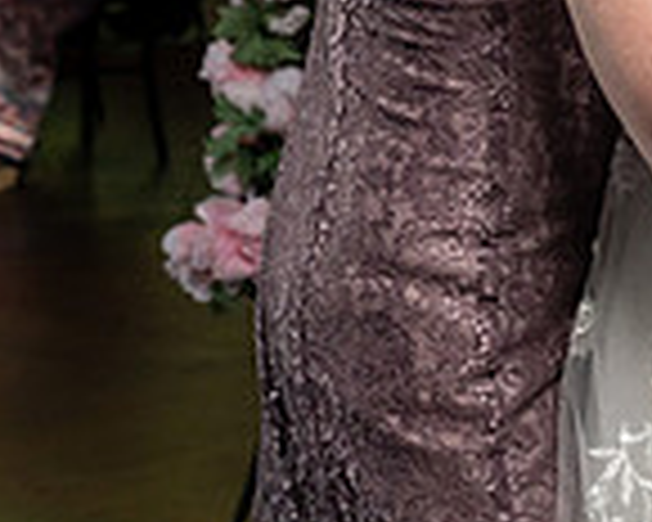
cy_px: -196
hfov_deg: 10.2
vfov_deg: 8.2
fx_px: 3570
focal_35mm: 185
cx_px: 921
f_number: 5.6
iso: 2000
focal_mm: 48
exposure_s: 1/200
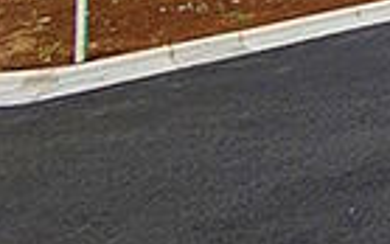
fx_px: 681
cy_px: -264
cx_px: 833
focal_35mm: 64
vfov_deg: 15.5
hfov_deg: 17.7
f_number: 2.2
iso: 50
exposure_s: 1/587
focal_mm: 1.83
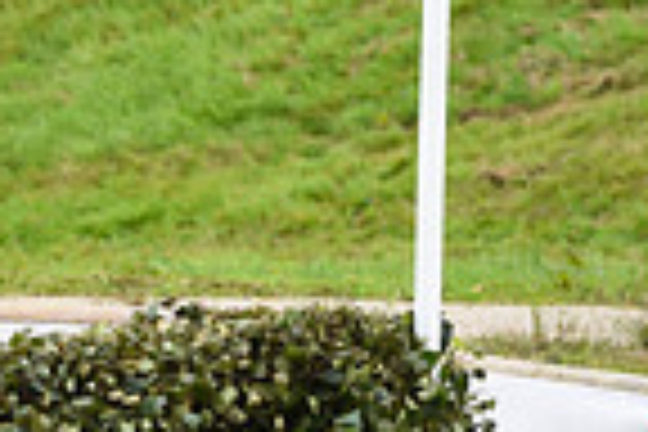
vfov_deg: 2.1
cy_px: 418
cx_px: -576
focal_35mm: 664
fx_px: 11951
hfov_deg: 3.1
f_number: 5
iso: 500
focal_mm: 165
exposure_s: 1/800
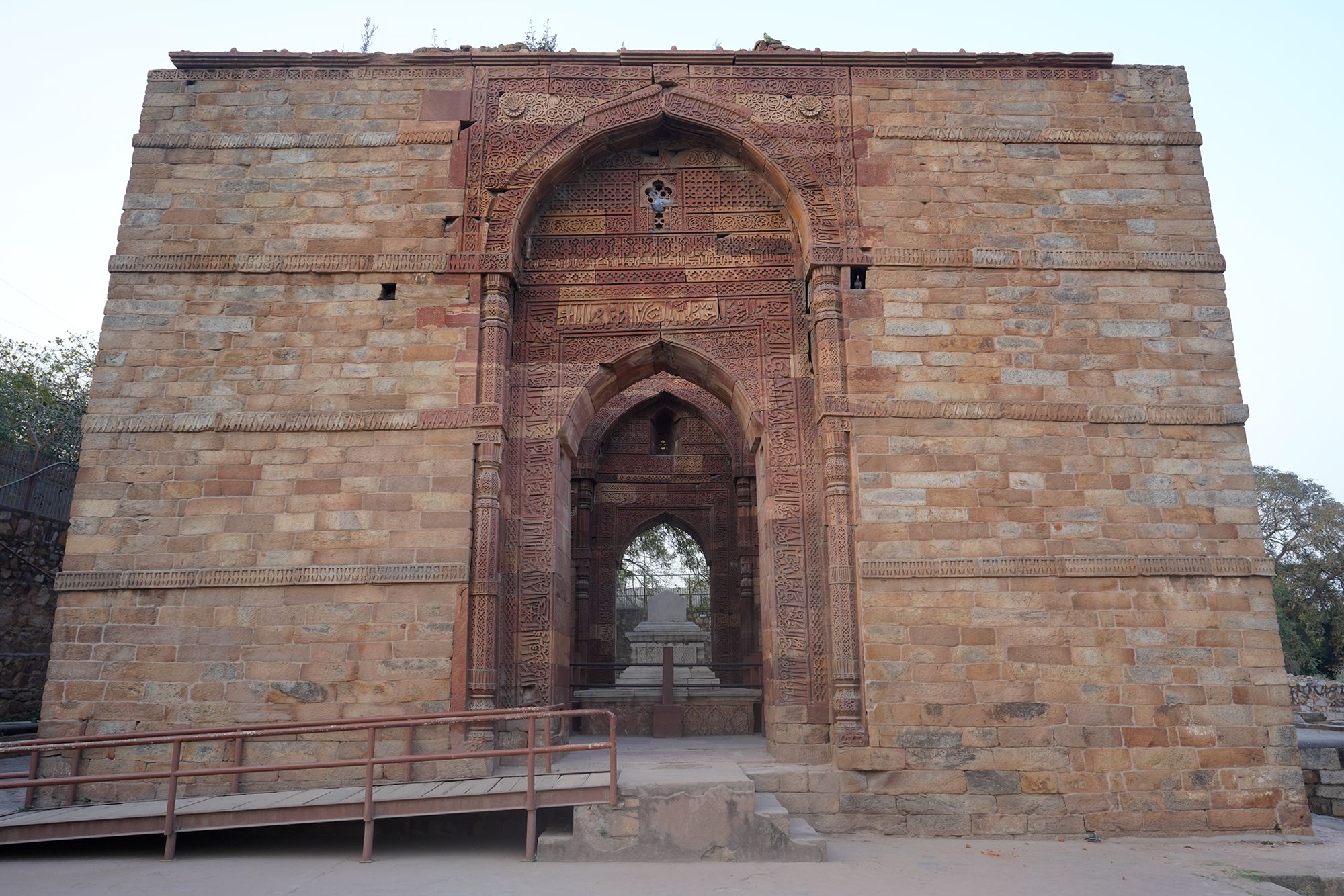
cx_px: 672
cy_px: 448
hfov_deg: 73.7
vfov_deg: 53.1
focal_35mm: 24
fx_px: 896
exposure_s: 1/100
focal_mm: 24
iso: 320
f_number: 5.6
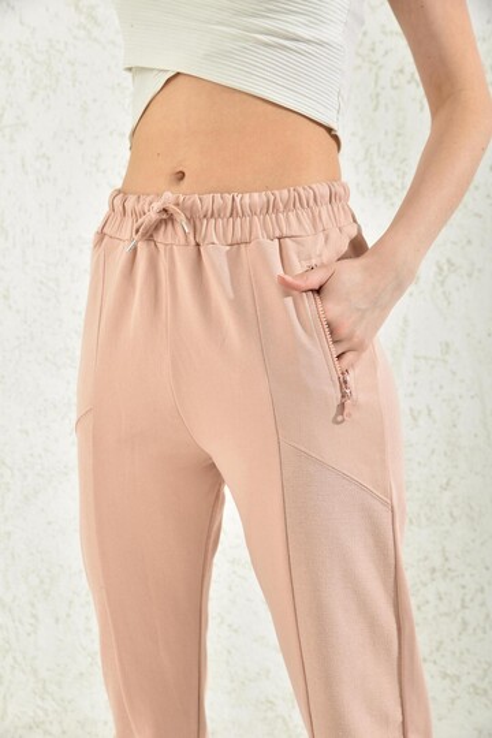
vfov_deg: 36.2
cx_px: 246
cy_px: 369
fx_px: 1127
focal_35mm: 55
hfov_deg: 24.6
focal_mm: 55
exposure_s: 1/160
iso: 100
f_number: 7.1
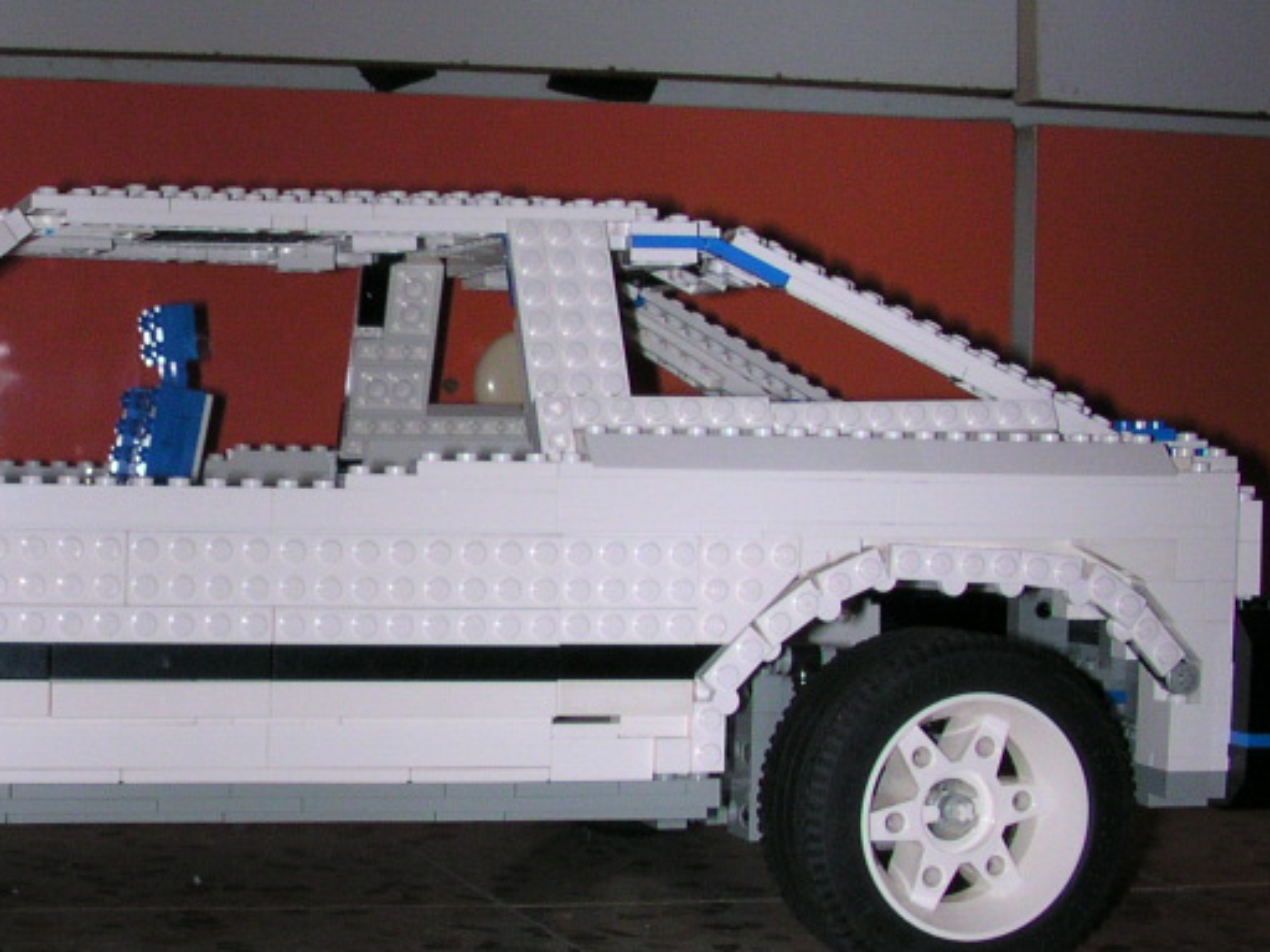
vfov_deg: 19.9
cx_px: 102
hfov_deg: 25.4
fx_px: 2715
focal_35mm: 74
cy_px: 583
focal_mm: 5.6
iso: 100
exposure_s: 1/60
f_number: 4.5
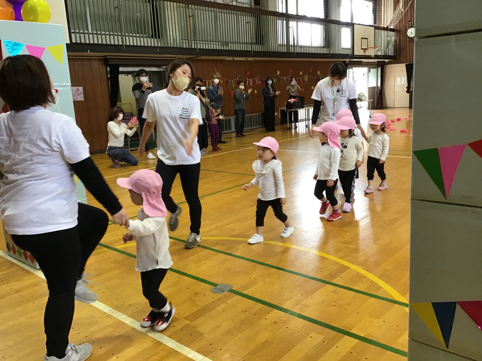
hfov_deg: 58.4
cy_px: 180
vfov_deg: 45.4
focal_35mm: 31
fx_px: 432
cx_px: 241
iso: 64
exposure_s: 1/30
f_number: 2.4
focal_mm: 3.3
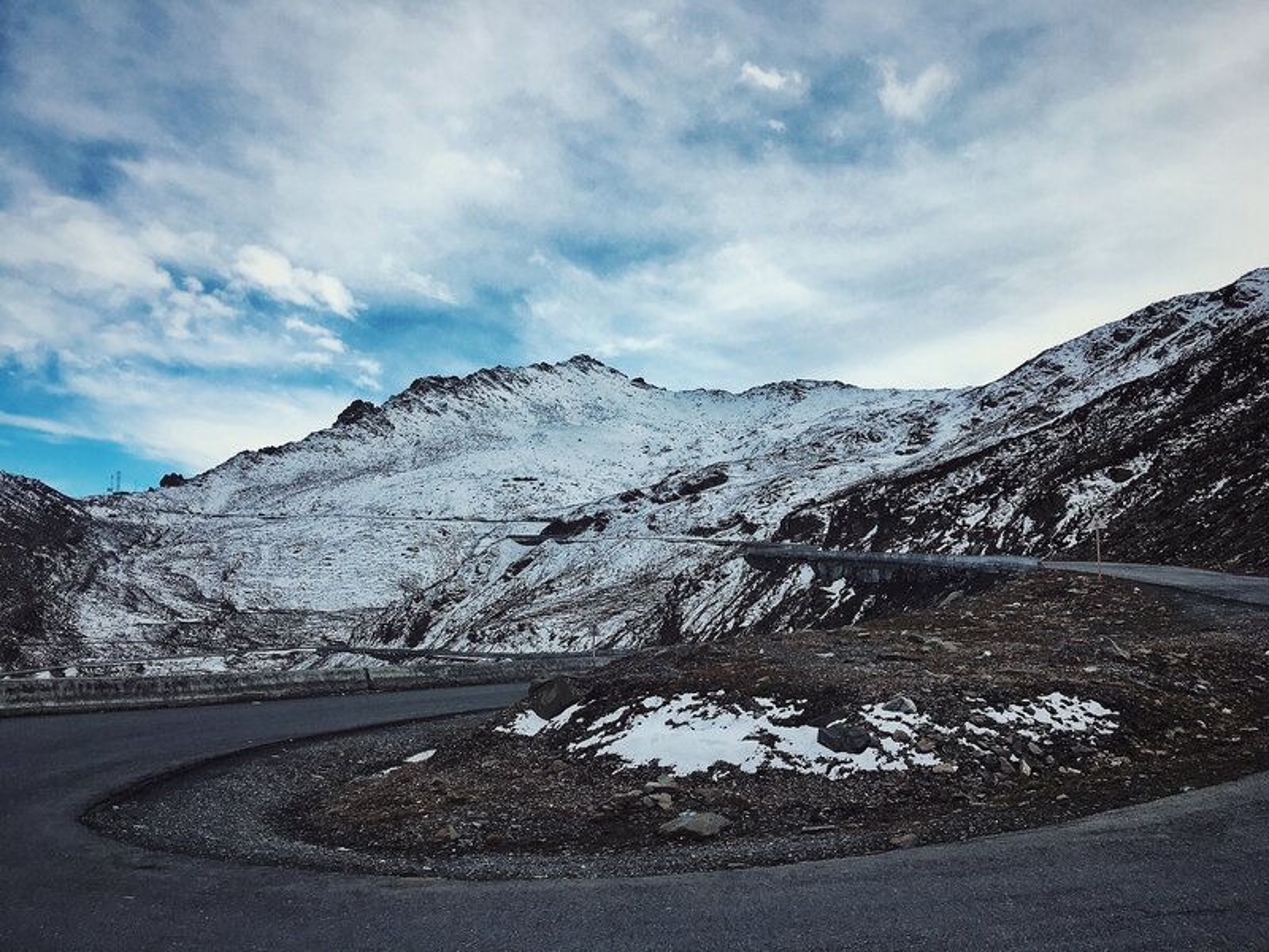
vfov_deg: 48.2
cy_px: 476
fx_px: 1063
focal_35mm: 29
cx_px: 634
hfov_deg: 61.7
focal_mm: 4.15
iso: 25
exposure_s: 1/1099
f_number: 2.2
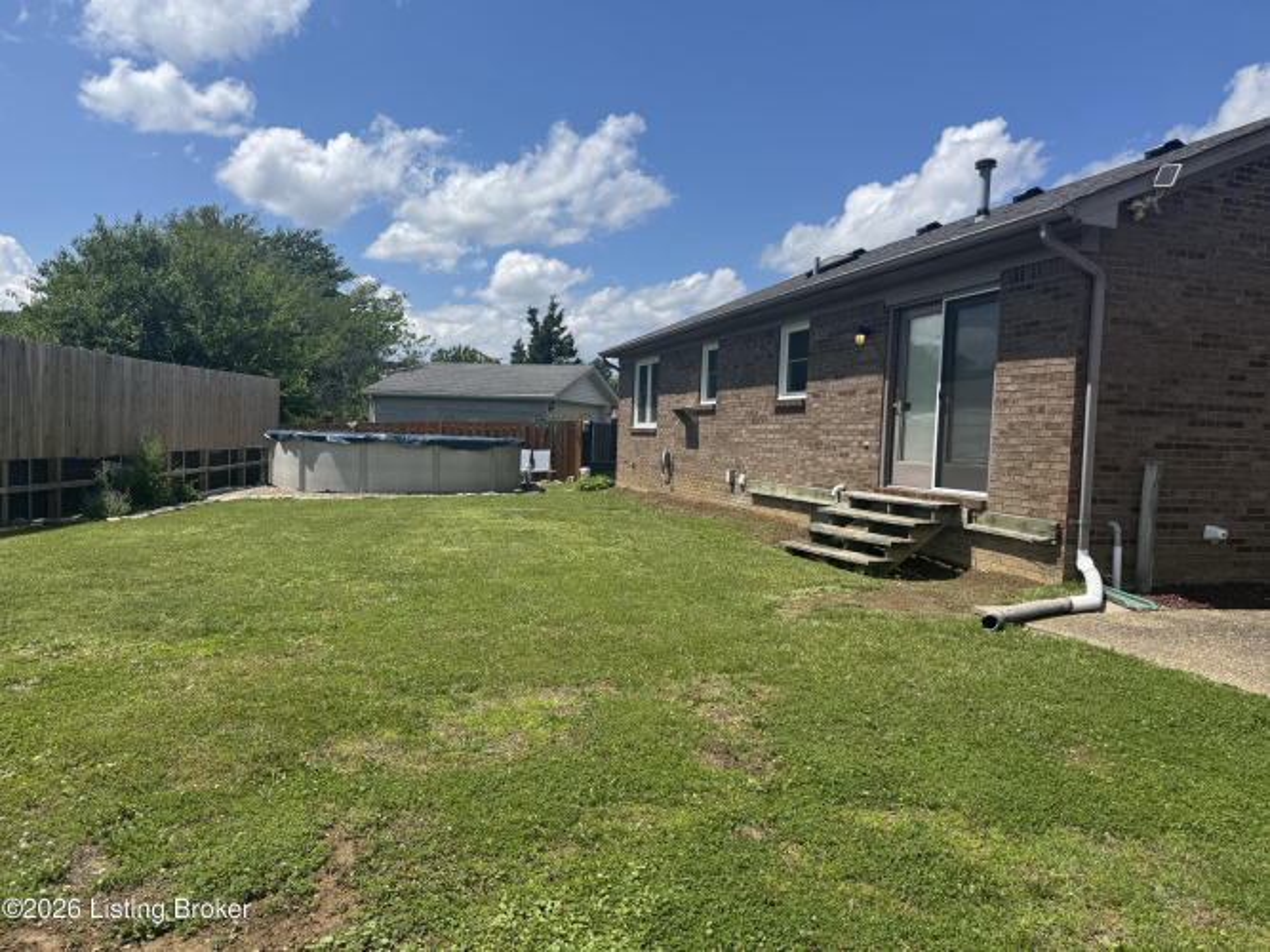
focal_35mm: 24
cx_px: 635
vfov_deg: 56.8
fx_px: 880
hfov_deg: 71.6
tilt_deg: -3.7
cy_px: 476
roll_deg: -2.5
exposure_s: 1/5814
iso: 80
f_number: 1.78
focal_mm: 6.76
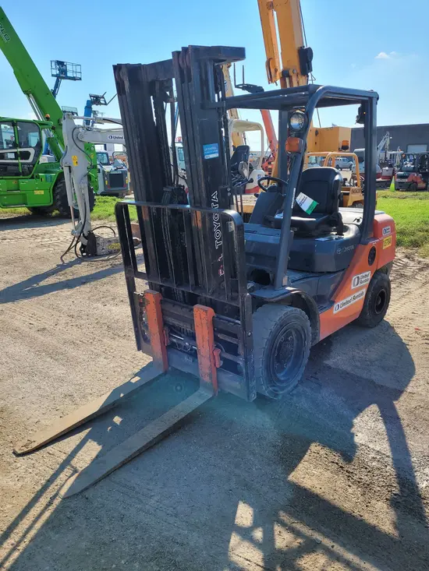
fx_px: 430
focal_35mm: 26
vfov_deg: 67.3
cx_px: 214
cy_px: 286
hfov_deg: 53.1
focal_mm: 5.4
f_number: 1.8
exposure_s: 1/1889
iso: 40
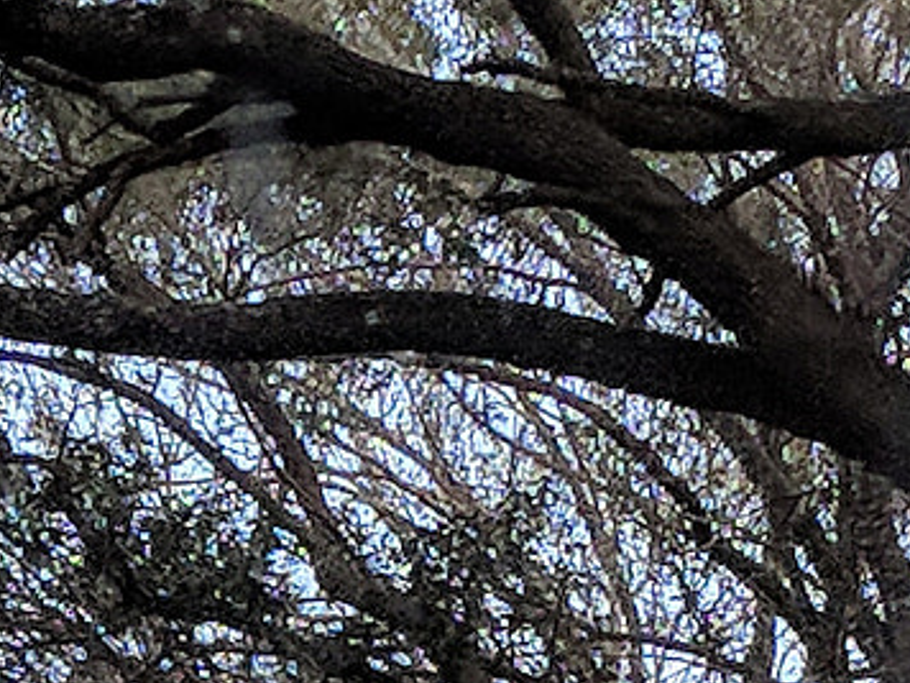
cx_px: -695
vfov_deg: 11.2
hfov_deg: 14.8
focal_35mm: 117
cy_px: 1443
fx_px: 3076
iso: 50
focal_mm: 4.67
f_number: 2
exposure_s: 1/405
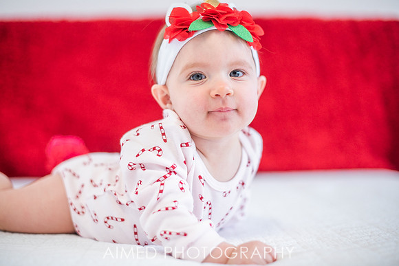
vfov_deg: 26.2
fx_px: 573
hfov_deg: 38.4
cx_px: 200
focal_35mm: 52
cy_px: 133
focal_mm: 50
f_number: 2
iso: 500
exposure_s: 1/250
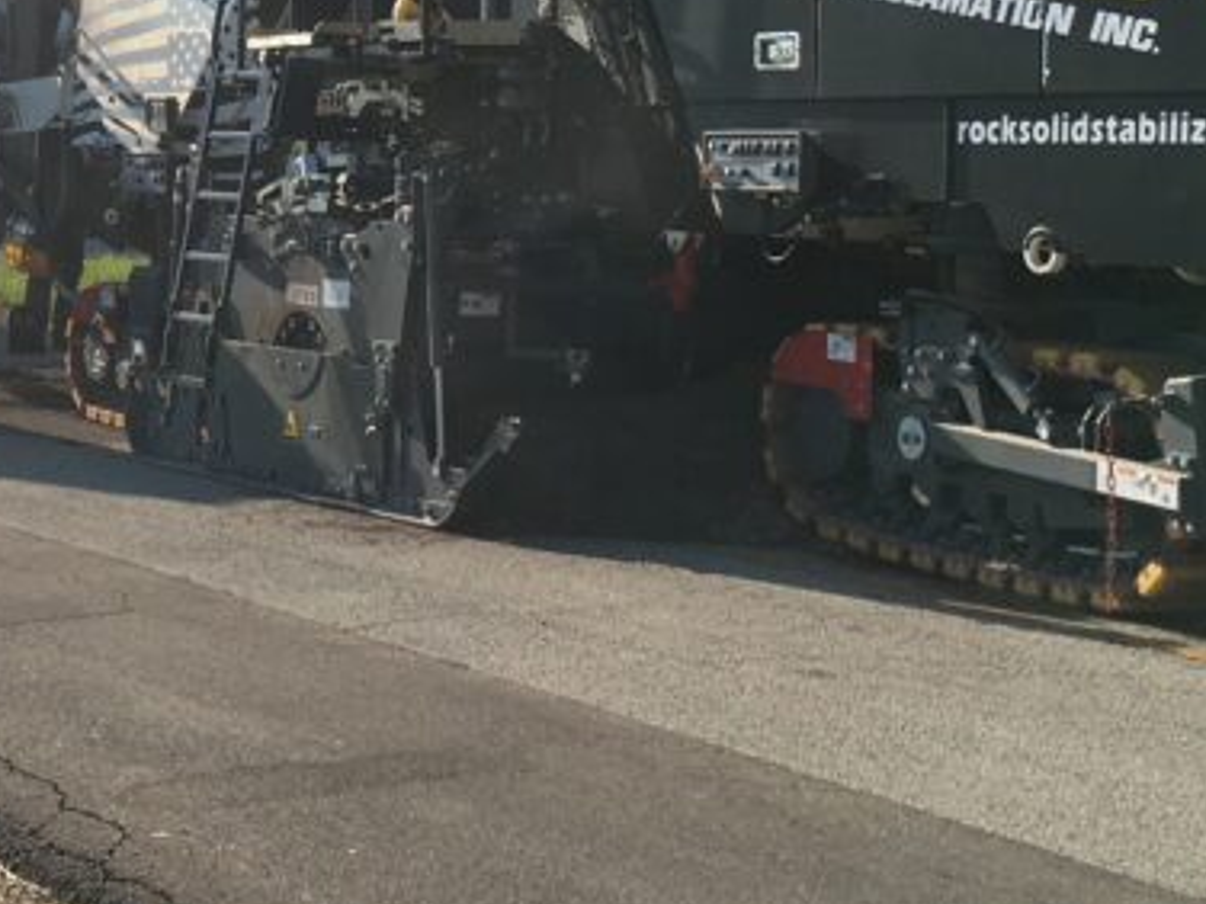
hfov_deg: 23.8
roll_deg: -1.3
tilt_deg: +0.1
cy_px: 80
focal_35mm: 79
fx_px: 2752
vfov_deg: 18.3
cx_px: 58
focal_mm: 4.15
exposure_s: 1/1425
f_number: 2.2
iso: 25
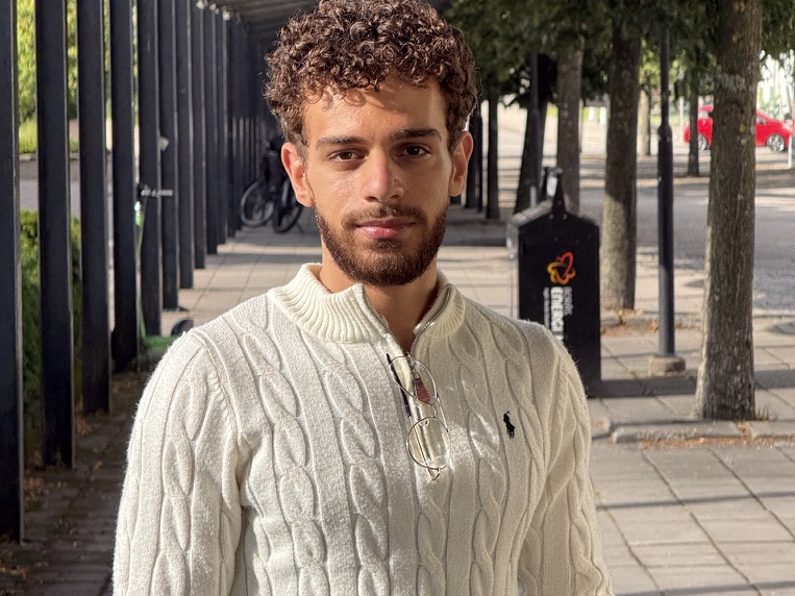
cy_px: 260
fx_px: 3697
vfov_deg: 9.2
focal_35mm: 161
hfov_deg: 12.3
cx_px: 399
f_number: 2.8
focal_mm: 15.66
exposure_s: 1/311
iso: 64
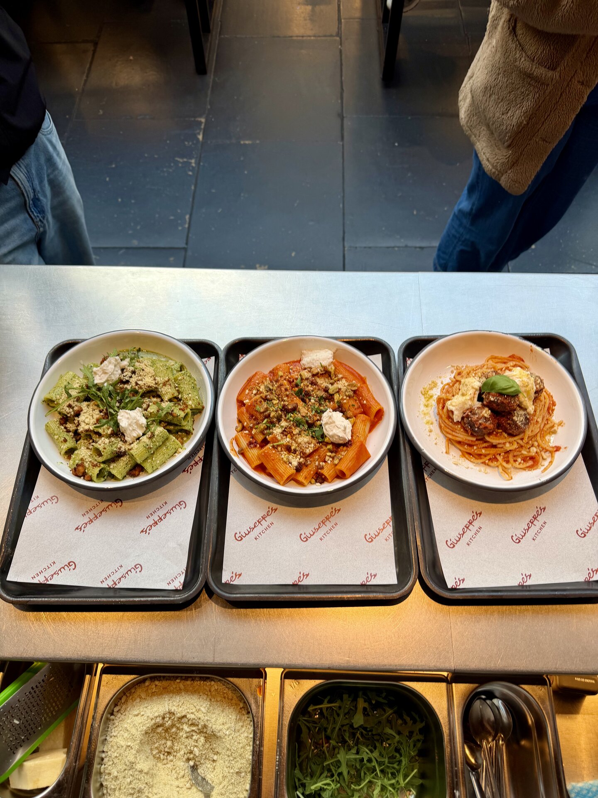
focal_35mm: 24
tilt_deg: -60.9
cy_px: 399
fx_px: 553
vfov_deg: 71.6
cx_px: 299
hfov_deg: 56.8
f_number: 1.78
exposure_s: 1/121
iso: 50
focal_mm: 6.76
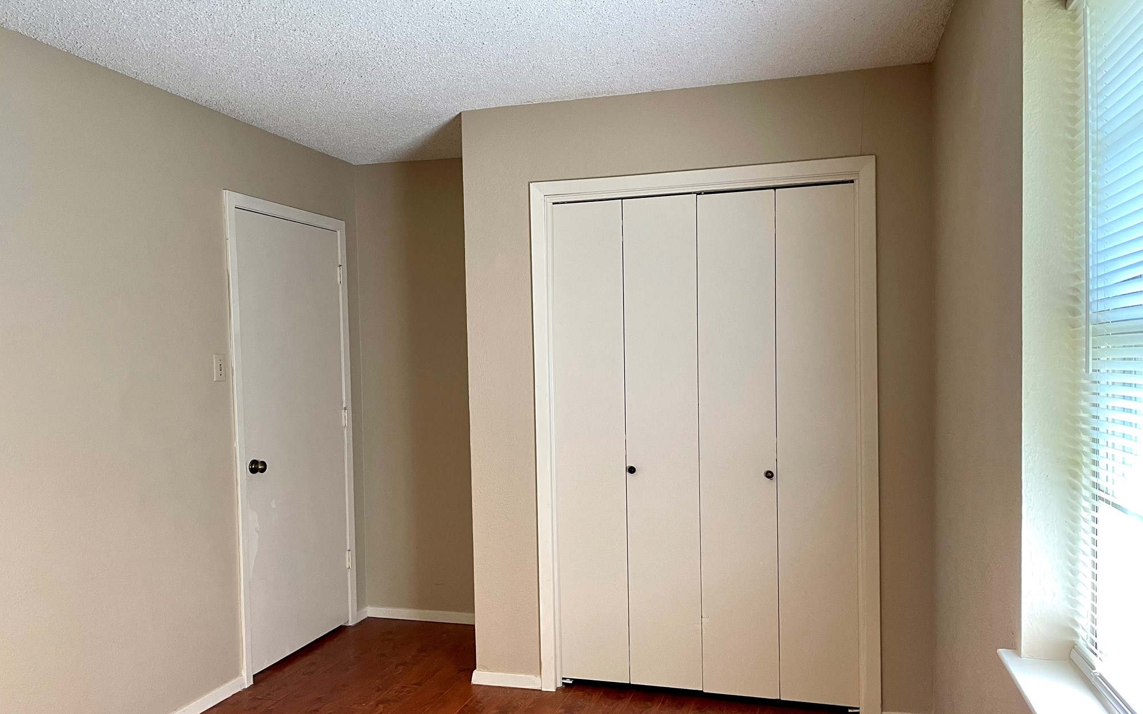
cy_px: 400
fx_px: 872
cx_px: 564
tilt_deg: -2.4
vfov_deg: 44.5
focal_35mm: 28
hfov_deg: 66.5
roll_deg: +1.7
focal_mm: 4.2
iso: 160
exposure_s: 1/60
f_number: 1.6
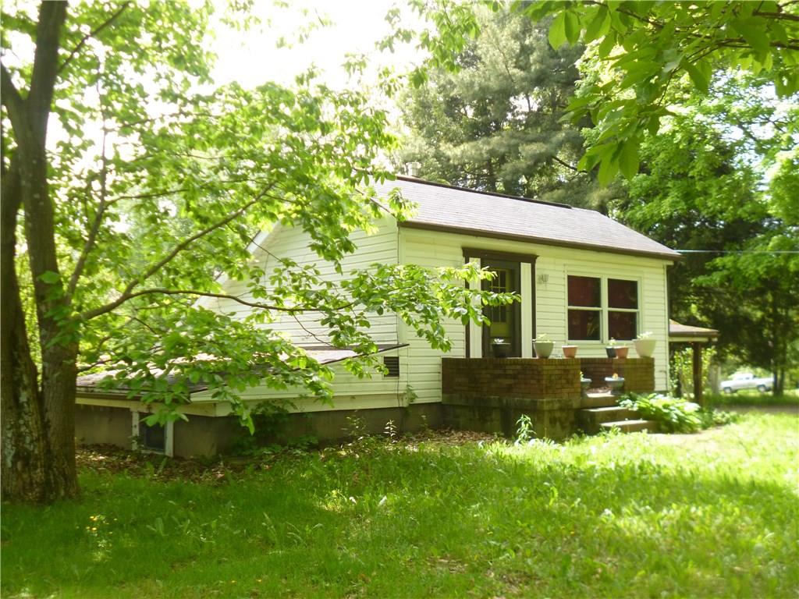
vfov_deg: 37.7
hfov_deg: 49.0
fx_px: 877
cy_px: 300
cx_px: 400
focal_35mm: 38
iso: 100
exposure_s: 1/125
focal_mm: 6.8
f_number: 3.2
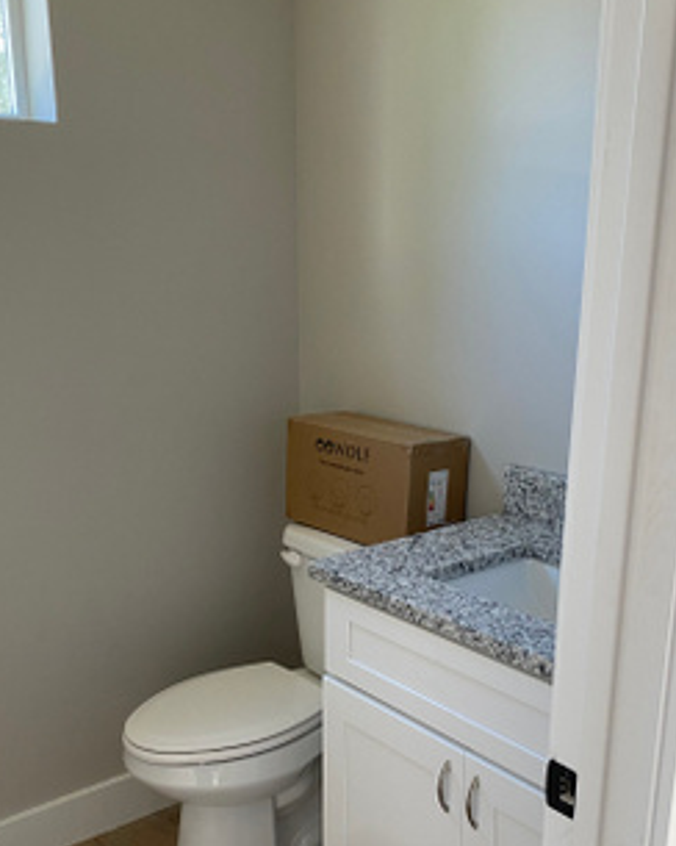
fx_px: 1000
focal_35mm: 40
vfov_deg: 45.2
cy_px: 558
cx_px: 327
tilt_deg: -17.4
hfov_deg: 37.3
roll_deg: +1.2
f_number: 1.8
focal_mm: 4.25
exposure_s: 1/85
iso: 125
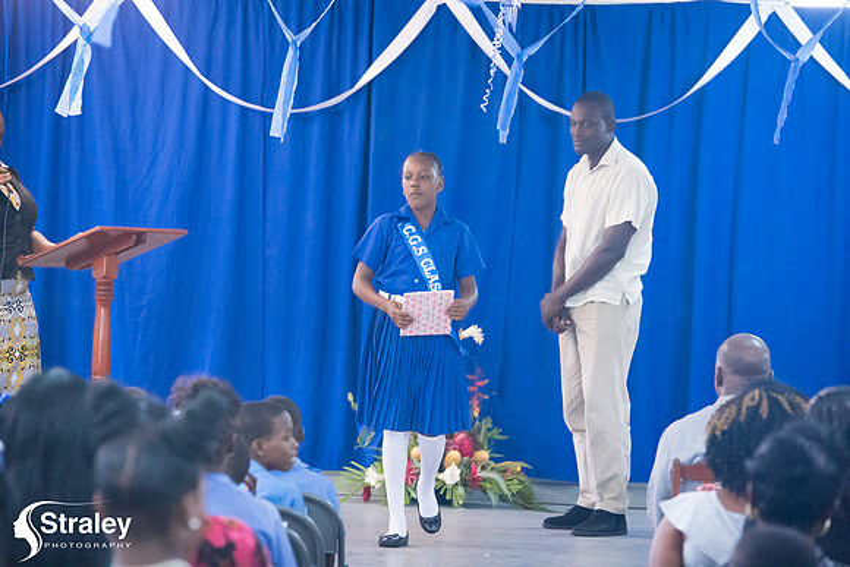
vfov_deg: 8.1
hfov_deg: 12.1
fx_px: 4015
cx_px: 425
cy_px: 284
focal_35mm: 170
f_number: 6.3
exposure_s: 1/200
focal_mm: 170
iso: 20000
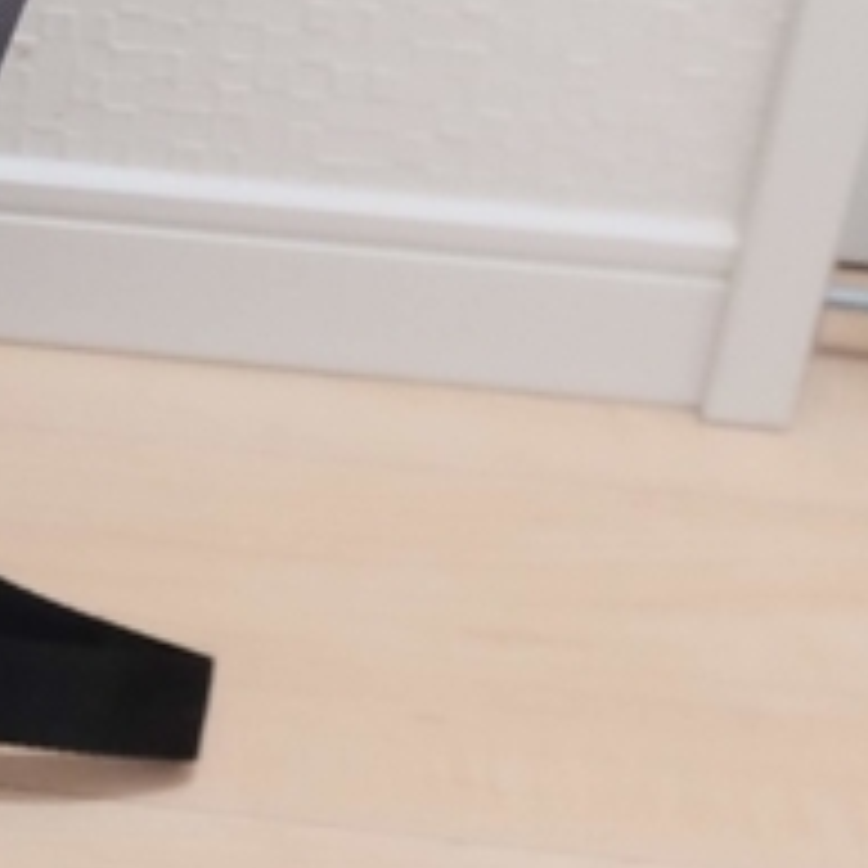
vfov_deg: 12.3
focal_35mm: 140
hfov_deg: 11.1
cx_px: -994
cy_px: -7
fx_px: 3972
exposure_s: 1/30
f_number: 5.6
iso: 3200
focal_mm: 20.5
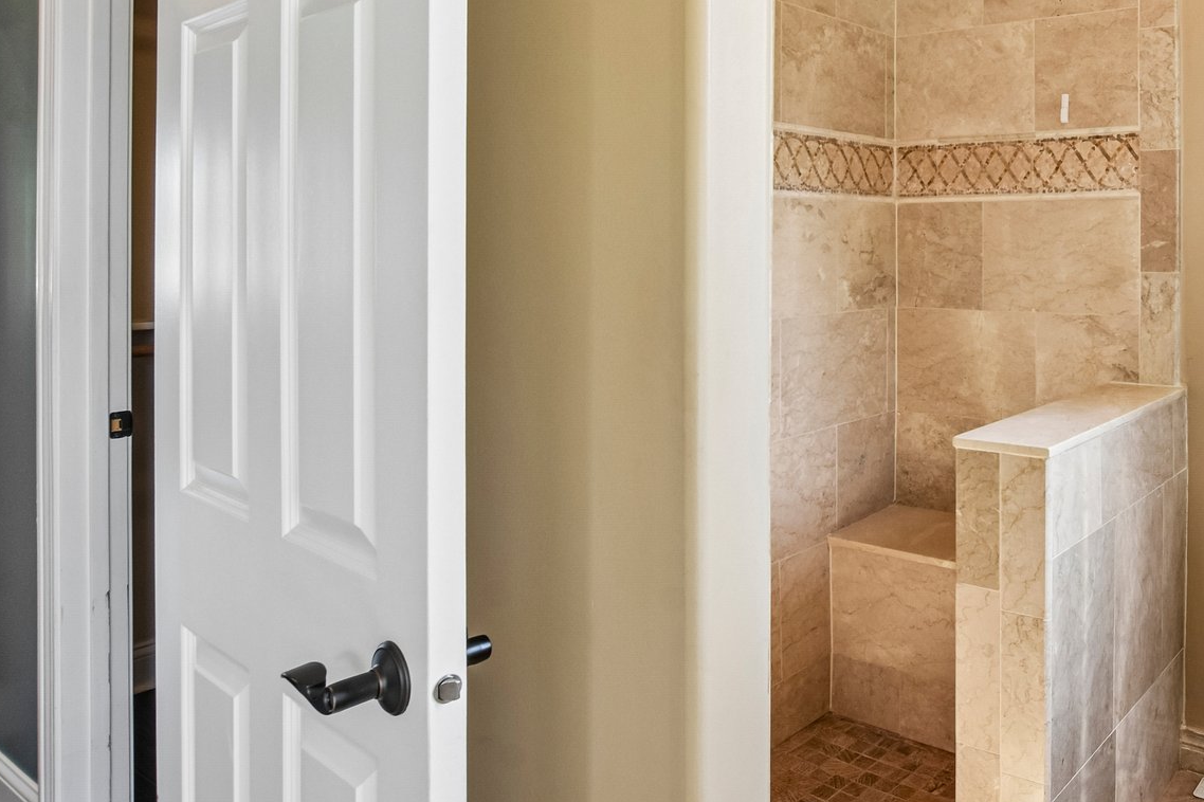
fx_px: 903
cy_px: 264
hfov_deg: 61.6
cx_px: 968
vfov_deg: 47.1
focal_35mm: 27
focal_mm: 10
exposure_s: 1/125
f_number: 8
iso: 400
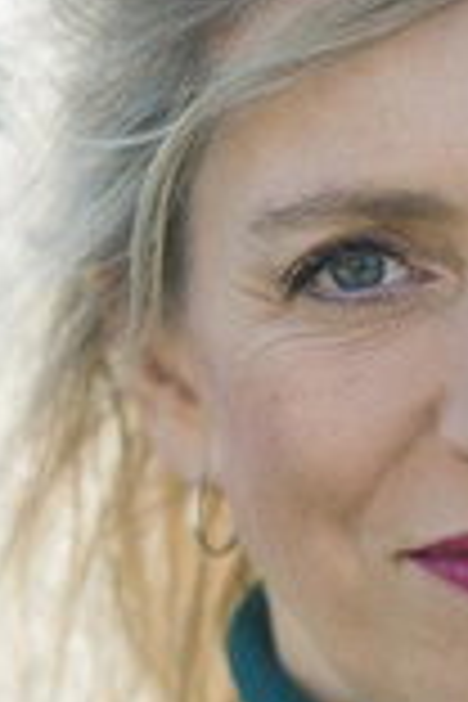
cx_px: 302
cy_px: 578
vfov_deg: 3.8
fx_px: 10451
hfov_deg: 2.6
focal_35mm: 536
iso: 2000
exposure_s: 1/8000
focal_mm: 175
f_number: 2.8
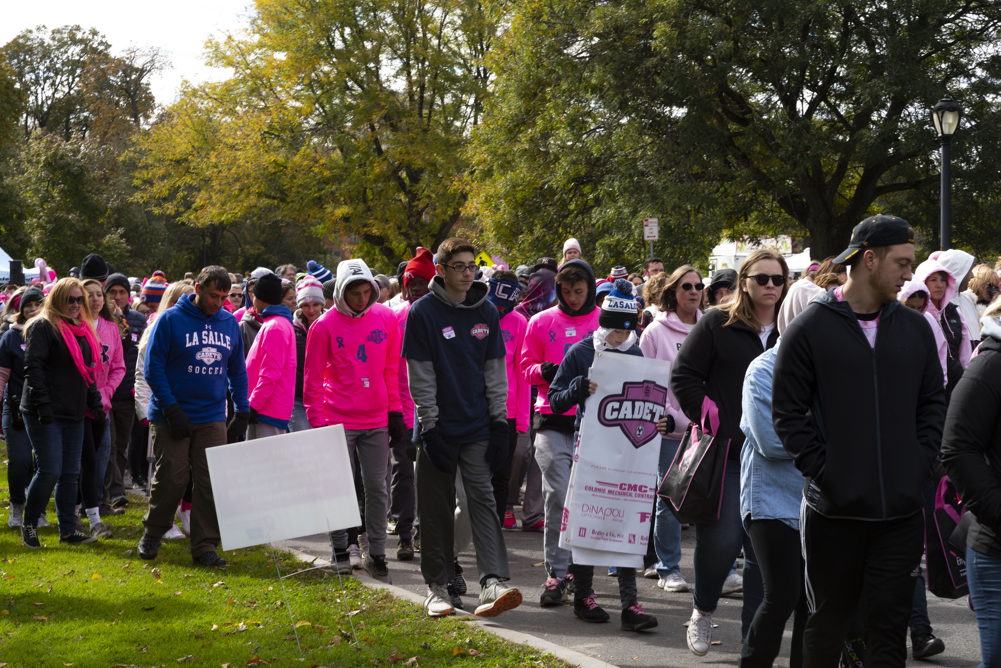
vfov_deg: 16.1
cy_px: 334
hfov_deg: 23.9
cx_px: 500
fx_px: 2364
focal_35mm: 85
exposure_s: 1/100
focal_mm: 85
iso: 500
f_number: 16
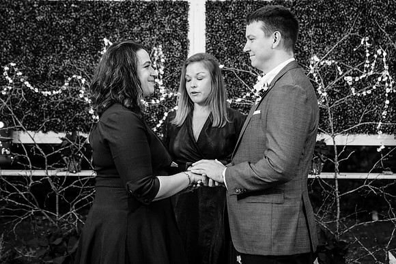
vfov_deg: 20.7
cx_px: 192
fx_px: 722
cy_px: 121
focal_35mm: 66
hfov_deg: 30.7
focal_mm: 60
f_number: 3.5
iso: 2000
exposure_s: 1/100
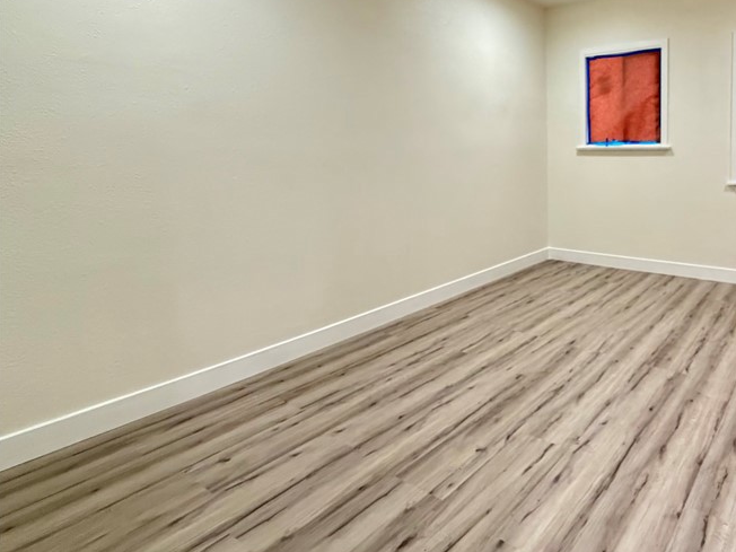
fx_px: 468
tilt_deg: -5.1
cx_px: 576
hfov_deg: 69.8
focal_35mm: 22
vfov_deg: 59.6
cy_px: 183
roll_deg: +0.5
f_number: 2.2
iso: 640
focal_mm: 2.22
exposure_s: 1/60
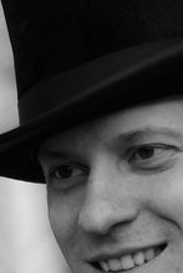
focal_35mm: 552
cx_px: 144
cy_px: 354
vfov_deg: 3.7
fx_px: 4202
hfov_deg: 2.5
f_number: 2.8
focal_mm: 90
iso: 100
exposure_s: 1/320
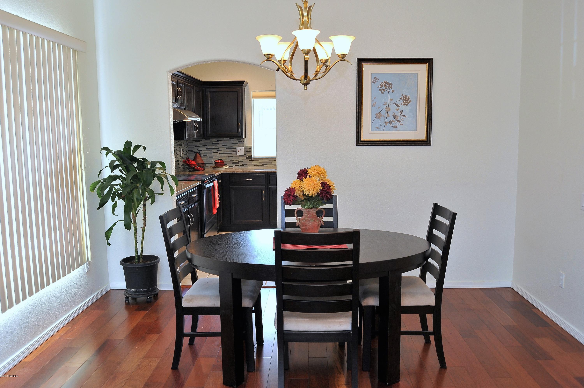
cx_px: 292
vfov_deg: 37.8
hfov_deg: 54.5
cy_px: 194
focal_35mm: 35
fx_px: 567
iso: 1000
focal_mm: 35
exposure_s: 1/30
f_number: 7.1
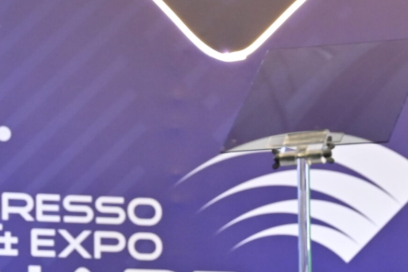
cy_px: 345
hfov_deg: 7.1
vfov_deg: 4.7
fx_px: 3287
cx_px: 389
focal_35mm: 290
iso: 2000
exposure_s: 1/320
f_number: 4
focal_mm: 66
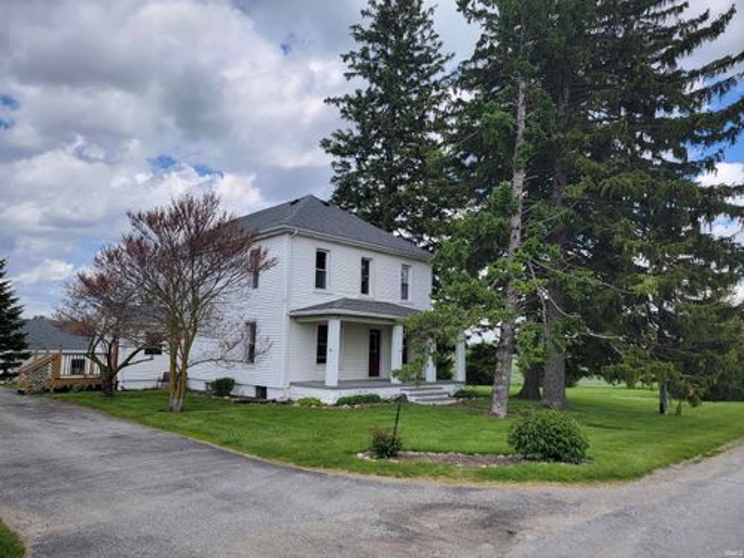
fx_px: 516
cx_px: 372
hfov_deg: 71.6
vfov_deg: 56.8
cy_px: 279
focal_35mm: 24
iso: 16
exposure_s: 1/829
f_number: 1.8
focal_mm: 6.7
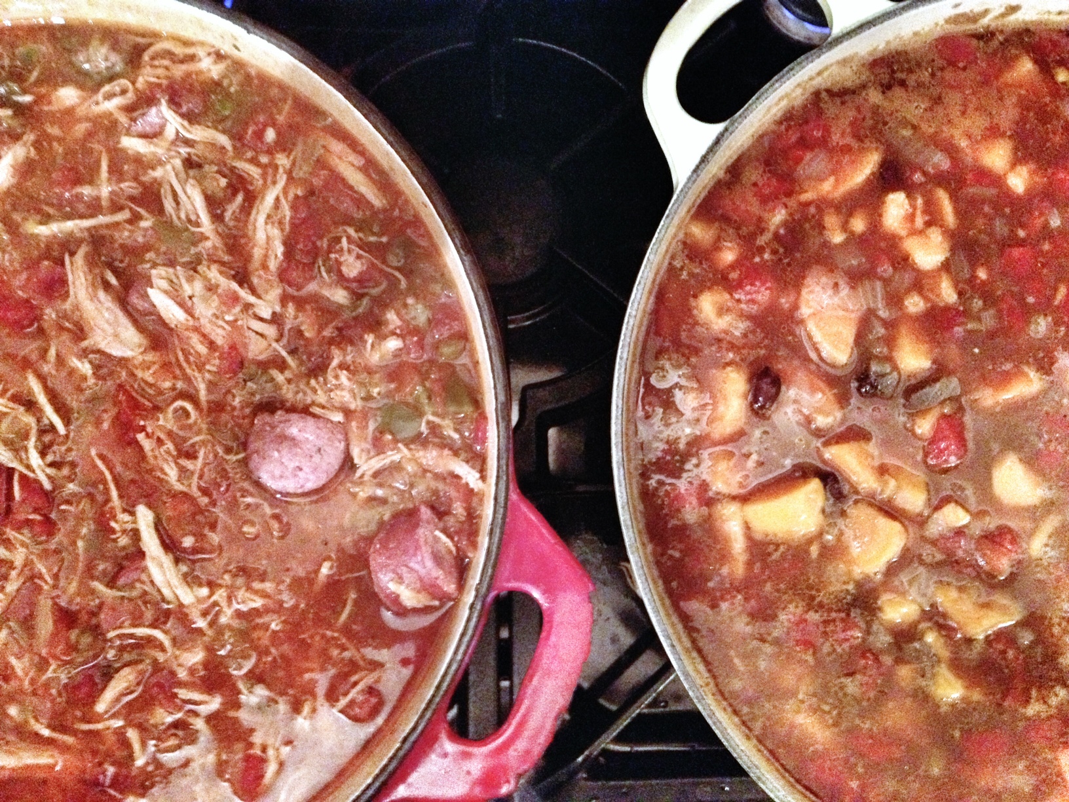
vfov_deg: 40.7
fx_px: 1081
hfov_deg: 52.6
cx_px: 534
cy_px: 401
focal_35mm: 35
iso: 800
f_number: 2.4
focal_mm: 4.28
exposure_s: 1/15
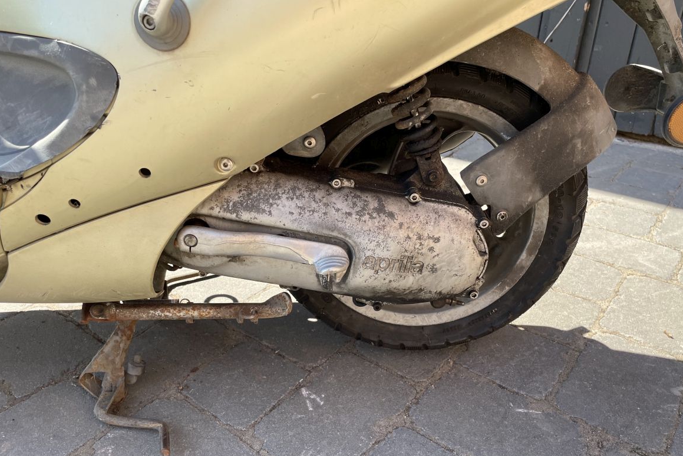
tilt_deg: -30.0
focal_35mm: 28
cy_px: 265
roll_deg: -0.8
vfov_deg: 46.2
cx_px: 341
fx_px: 531
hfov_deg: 65.5
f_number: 1.6
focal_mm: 4.2
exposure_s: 1/452
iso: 32
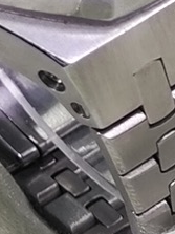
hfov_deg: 4.1
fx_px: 2422
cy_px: -44
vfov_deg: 5.5
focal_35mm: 359
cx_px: 73
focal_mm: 7.55
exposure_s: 1/100
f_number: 2.08
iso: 53
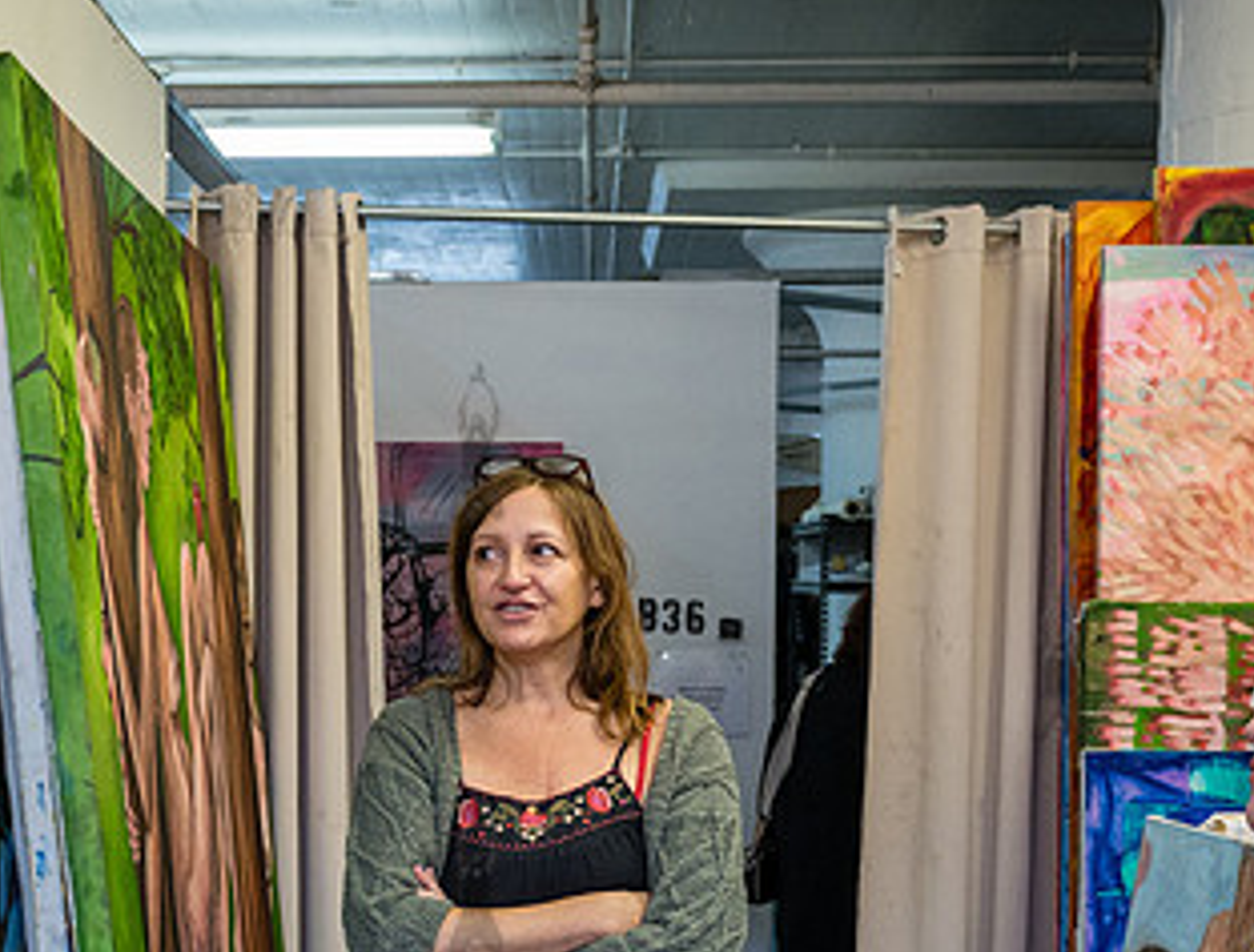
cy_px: 759
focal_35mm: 56
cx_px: 530
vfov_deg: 25.9
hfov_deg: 34.1
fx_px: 2038
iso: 2500
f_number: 3.5
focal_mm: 24
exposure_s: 1/500
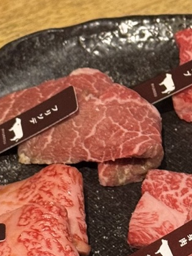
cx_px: 220
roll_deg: +1.8
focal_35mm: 183
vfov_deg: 10.8
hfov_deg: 8.0
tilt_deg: -35.2
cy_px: 146
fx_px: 1353
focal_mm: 6.76
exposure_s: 1/40
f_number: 1.78
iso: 400
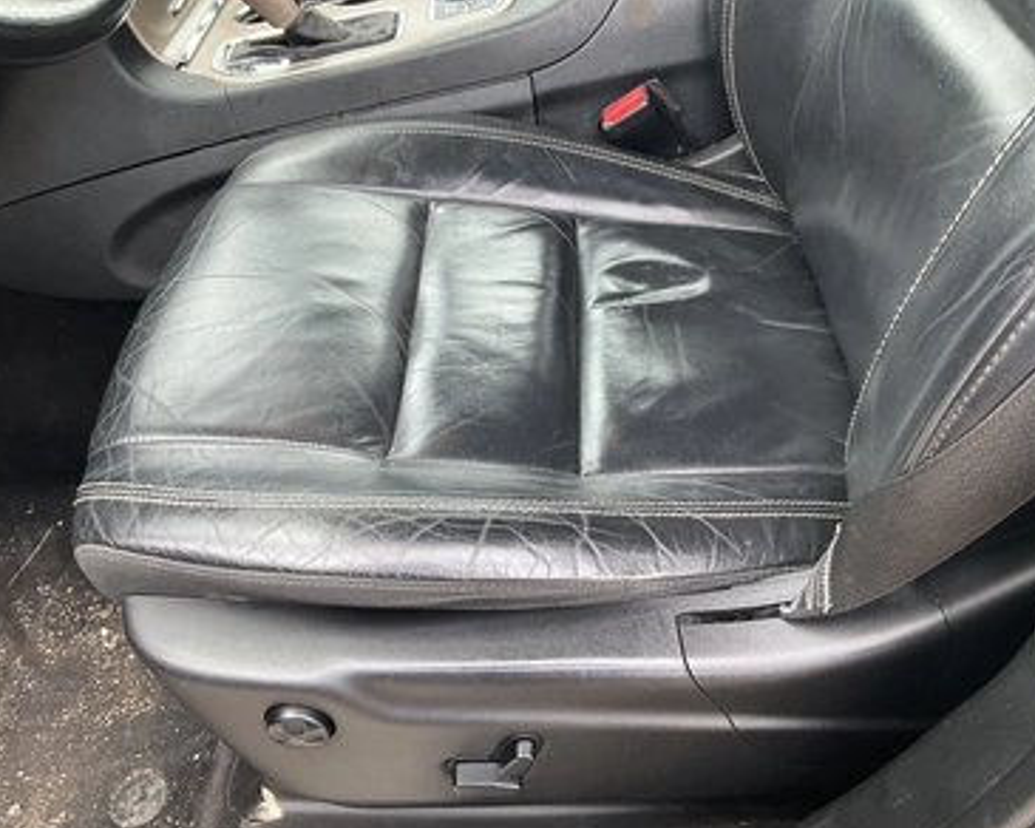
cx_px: 508
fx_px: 950
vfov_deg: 47.1
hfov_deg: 57.2
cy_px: 423
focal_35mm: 31
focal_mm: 3
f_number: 1.8
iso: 40
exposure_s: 1/122
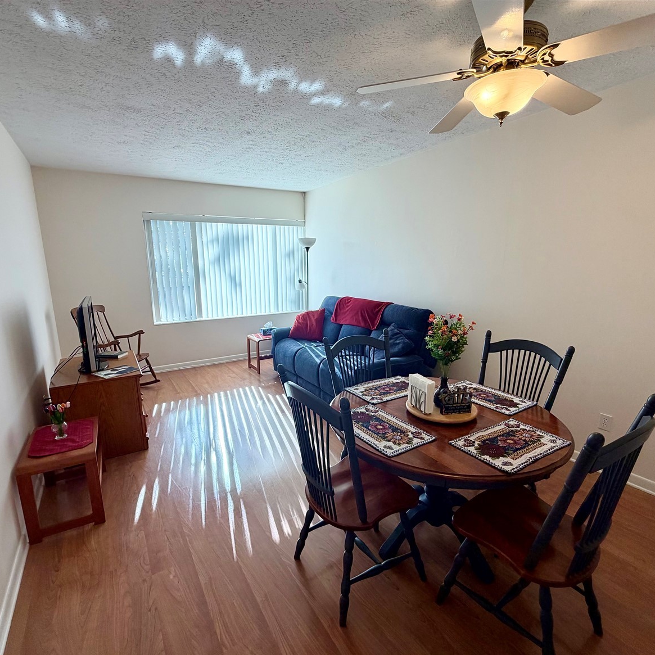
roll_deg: +1.1
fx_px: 364
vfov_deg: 83.9
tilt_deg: -11.1
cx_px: 320
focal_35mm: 17
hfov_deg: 84.0
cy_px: 337
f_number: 2.2
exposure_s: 1/120
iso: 100
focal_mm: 2.22
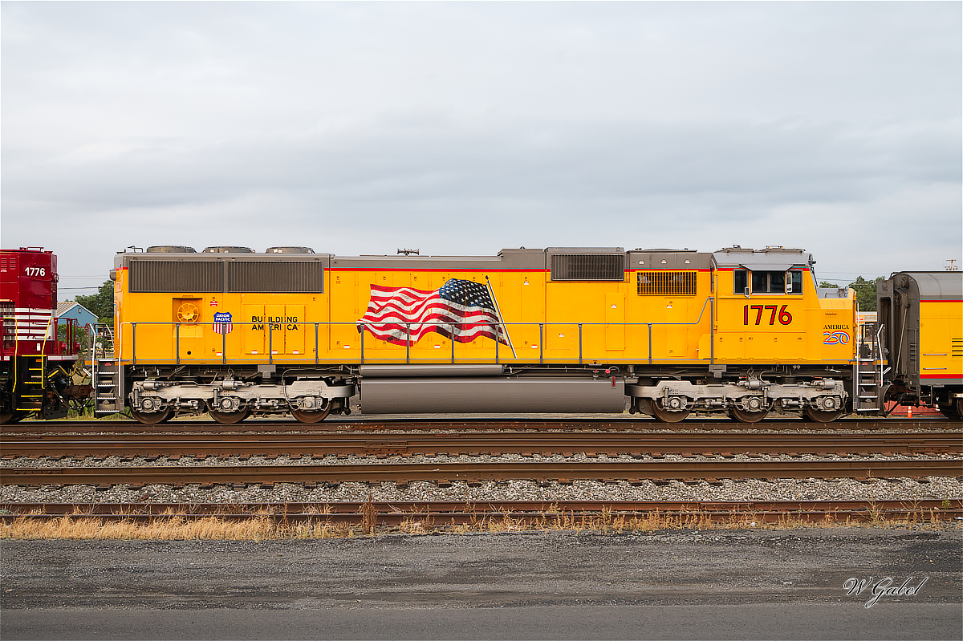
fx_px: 1337
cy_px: 320
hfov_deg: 39.6
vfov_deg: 27.0
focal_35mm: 50
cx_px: 482
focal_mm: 50
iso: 4500
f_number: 10
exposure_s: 1/200
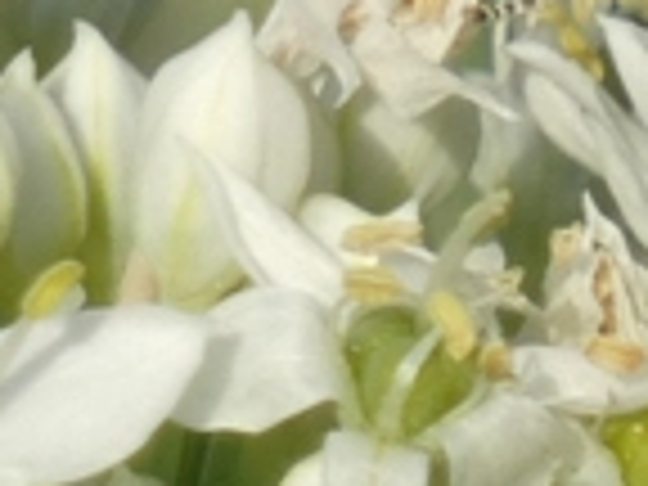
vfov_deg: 0.5
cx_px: 432
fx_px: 53538
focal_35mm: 2860
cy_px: -86
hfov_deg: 0.7
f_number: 5.6
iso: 80
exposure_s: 1/200
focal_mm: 115
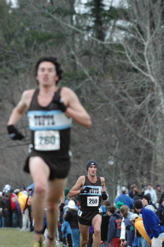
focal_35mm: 300
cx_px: 82
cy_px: 124
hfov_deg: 4.6
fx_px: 2053
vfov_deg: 6.9
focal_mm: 200
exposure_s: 1/640
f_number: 4
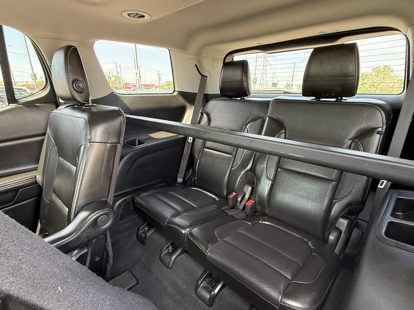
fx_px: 215
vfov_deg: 71.5
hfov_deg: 87.8
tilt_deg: -18.8
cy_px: 168
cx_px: 205
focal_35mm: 18
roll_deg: +0.1
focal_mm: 2.22
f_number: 2.2
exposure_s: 1/94
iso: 320
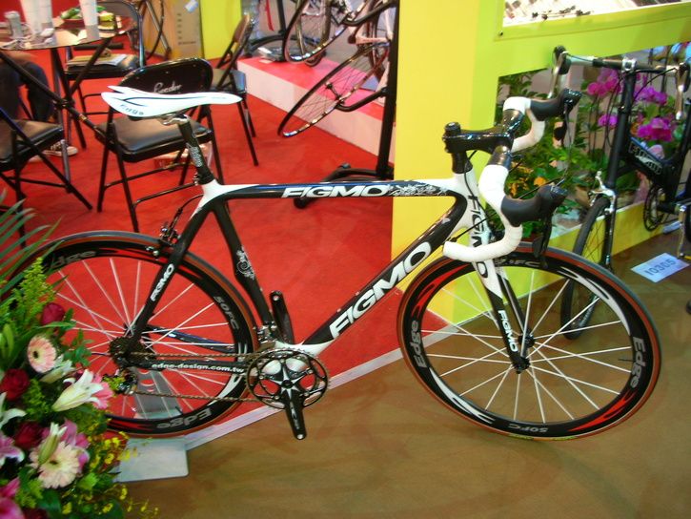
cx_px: 346
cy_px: 260
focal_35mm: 35
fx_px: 699
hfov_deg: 52.6
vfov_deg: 40.7
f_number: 3
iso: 50
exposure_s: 1/6.1
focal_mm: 5.8
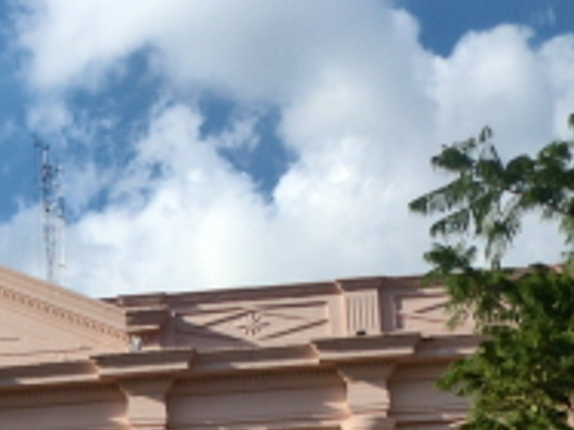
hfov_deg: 15.4
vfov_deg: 11.6
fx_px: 1989
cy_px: 713
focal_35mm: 120
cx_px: -242
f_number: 3.1
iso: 64
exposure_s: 1/1000
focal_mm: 6.3
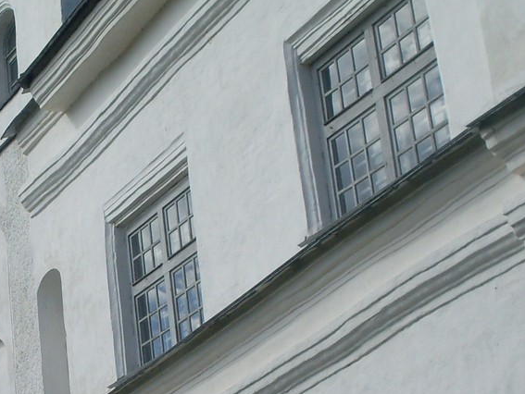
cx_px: 27
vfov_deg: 15.1
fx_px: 1457
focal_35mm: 96
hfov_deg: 19.9
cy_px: 399
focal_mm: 6.3
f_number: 8.4
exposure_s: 1/350
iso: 80
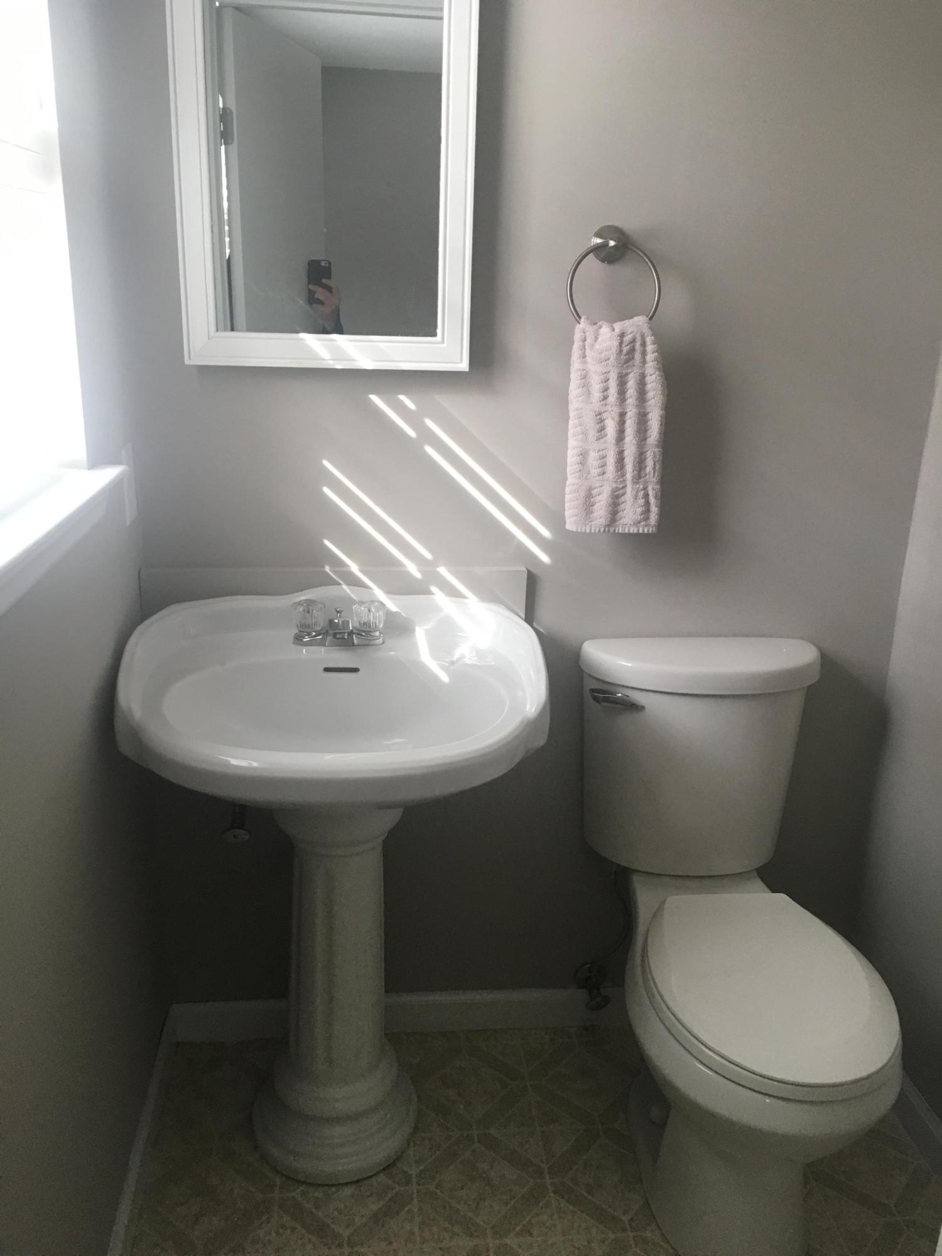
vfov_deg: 61.7
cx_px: 471
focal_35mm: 29
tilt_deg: -19.0
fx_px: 1052
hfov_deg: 48.2
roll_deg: -1.0
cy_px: 628
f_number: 2.2
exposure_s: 1/30
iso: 40
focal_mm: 4.15
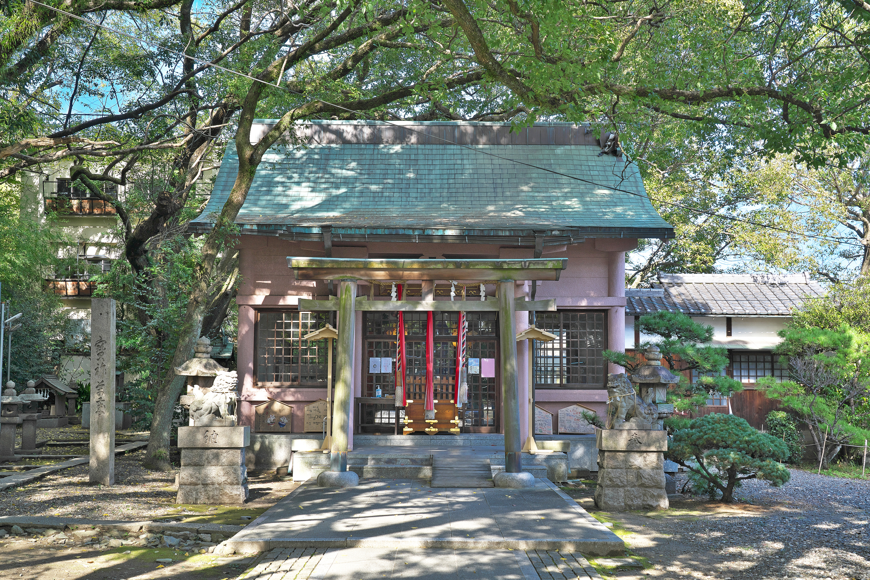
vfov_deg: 32.6
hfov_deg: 47.4
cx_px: 435
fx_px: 991
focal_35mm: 41
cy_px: 290
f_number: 10
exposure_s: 1/40
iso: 125
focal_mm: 41
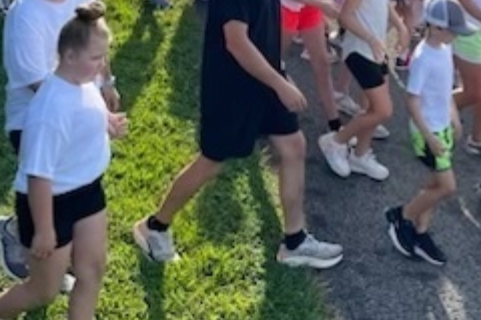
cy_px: -124
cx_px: 333
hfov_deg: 27.8
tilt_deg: -9.1
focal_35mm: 72
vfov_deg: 17.5
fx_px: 962
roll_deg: -4.0
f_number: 1.6
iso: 32
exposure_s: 1/1553
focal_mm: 4.2
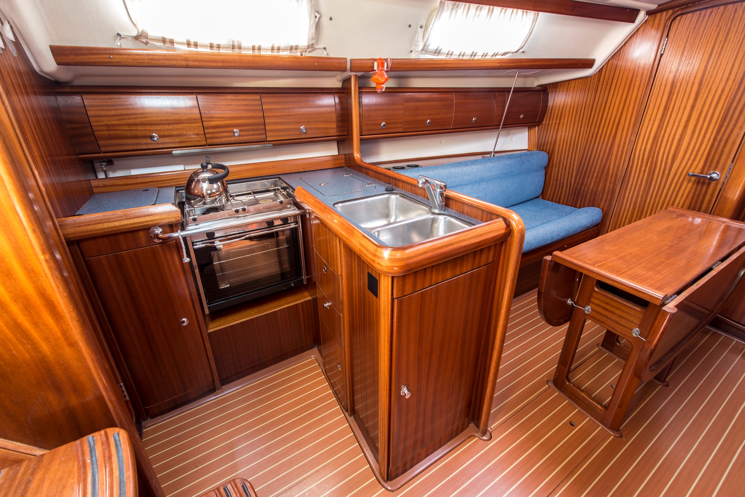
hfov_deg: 104.2
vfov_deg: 81.3
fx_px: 290
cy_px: 248
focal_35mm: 14
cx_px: 372
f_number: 9
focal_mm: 14
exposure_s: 1/1.67
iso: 100
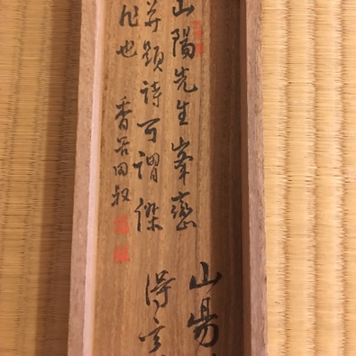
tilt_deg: -81.9
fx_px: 407
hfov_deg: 47.2
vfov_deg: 46.6
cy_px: 122
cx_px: 174
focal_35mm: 35
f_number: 2.2
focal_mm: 4.15
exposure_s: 1/4
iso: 125
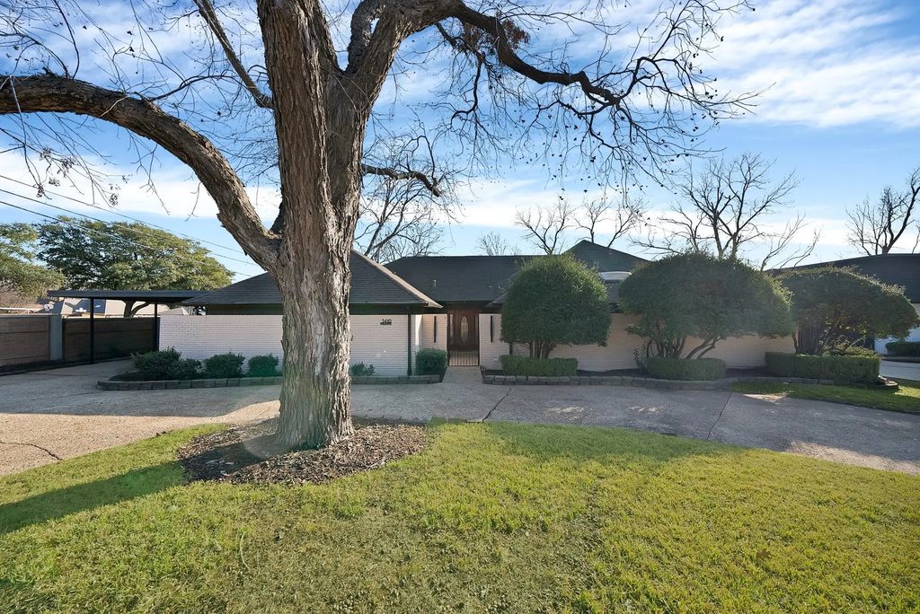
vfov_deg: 90.1
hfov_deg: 112.6
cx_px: 460
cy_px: 307
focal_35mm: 12
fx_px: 307
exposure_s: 1/250
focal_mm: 12
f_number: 9
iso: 640
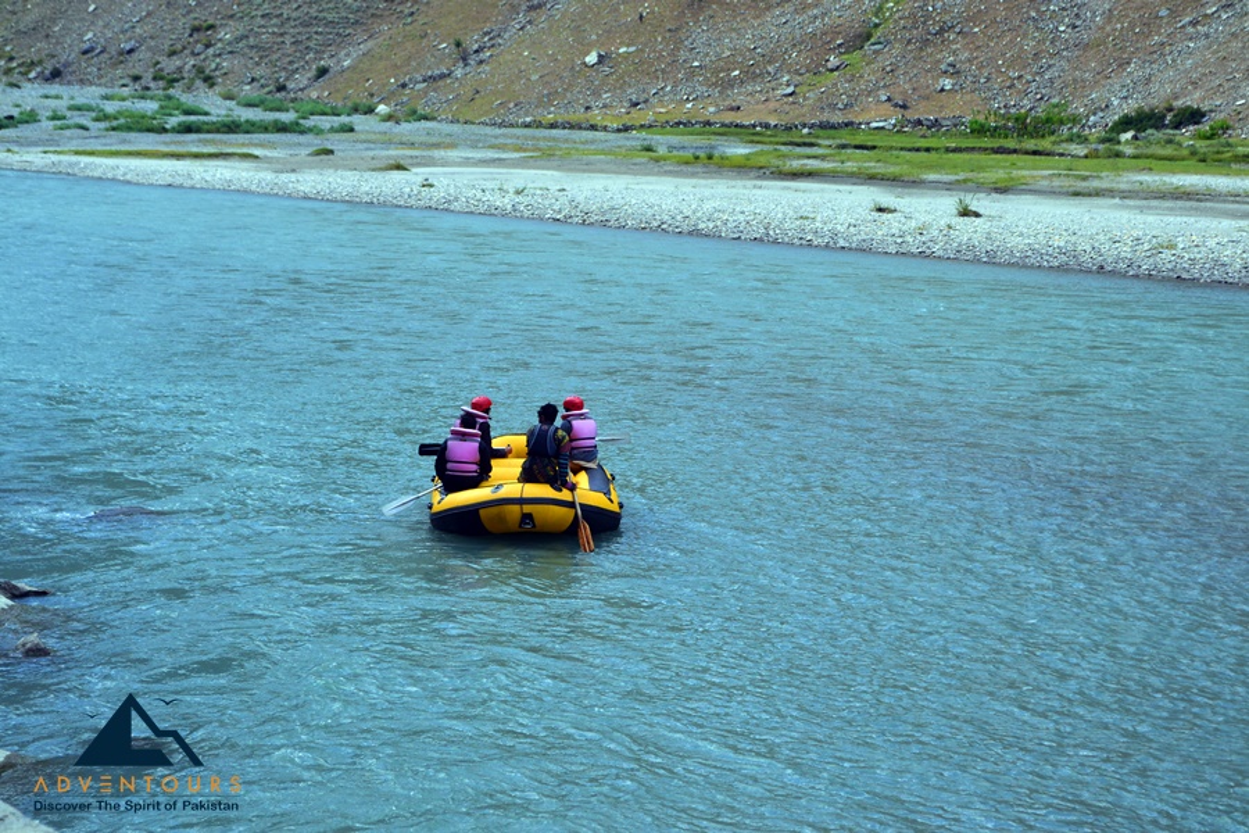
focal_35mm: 78
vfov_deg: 17.5
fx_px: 2706
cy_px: 416
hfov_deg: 26.0
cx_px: 624
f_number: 9
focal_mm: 52
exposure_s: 1/125
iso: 400
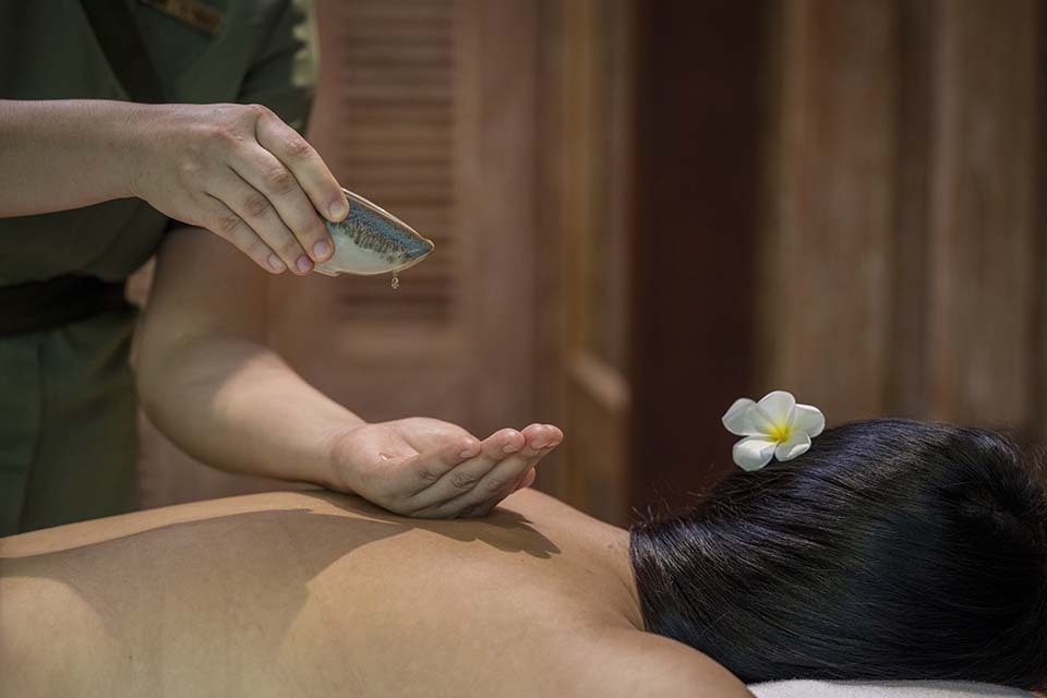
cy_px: 349
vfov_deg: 14.9
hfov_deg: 22.1
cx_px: 524
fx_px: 2675
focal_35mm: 92
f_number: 3.5
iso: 800
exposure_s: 1/200
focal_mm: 92
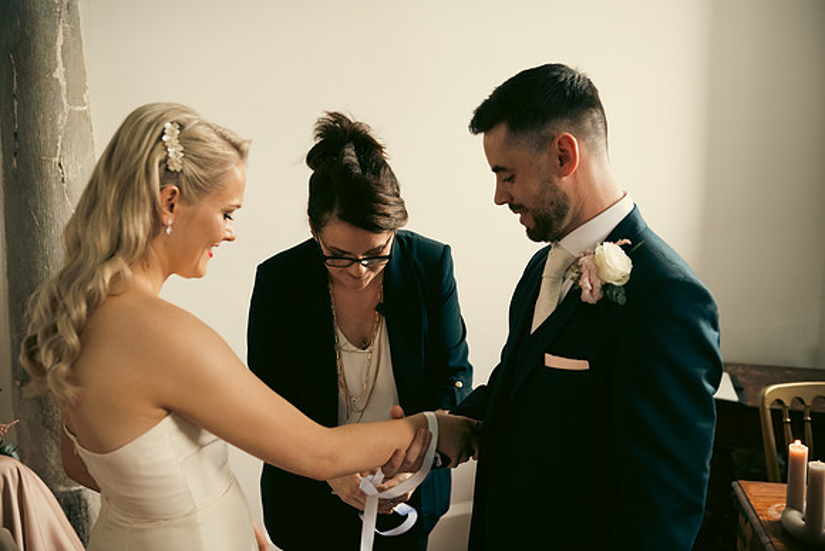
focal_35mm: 38
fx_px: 871
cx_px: 412
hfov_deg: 50.7
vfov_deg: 35.1
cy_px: 276
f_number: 3.5
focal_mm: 38
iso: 800
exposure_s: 1/160
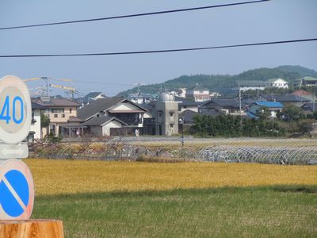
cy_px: 119
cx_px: 158
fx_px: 1795
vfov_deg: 7.6
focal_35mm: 196
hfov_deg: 10.1
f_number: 5.6
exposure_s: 1/500
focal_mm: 35
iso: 100
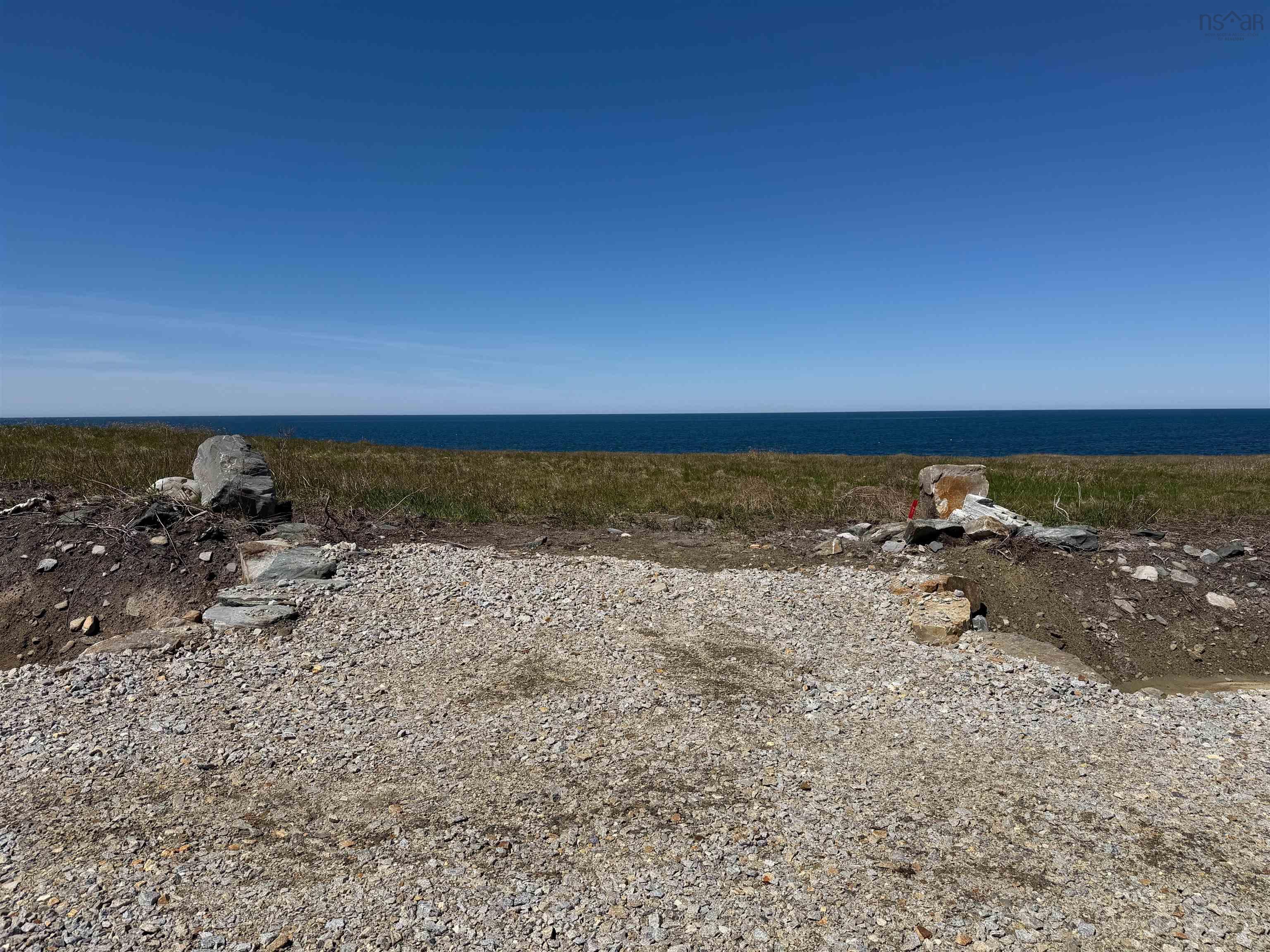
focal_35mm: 24
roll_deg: +0.9
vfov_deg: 56.8
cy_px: 476
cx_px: 635
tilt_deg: -4.1
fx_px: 881
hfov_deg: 71.6
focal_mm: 6.76
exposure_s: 1/9091
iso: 80
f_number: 1.78
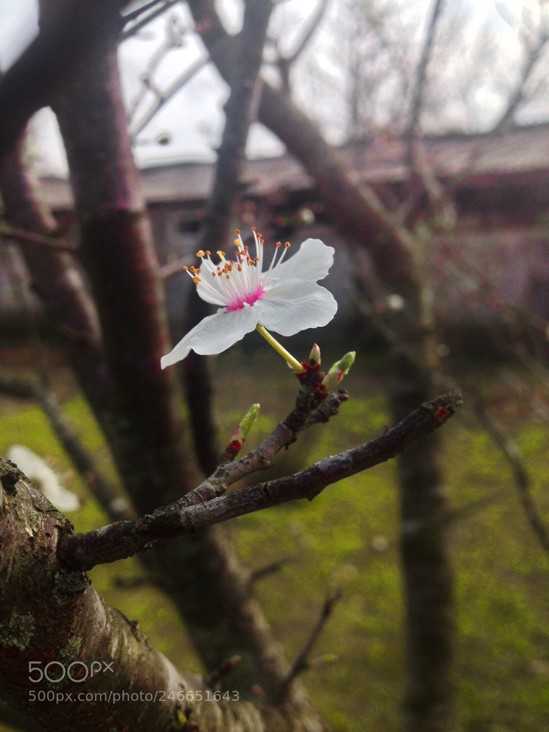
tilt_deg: -7.1
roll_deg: +1.2
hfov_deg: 40.7
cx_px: 274
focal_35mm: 35
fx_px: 740
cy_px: 366
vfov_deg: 52.6
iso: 50
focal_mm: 4.28
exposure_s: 1/690
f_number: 2.4
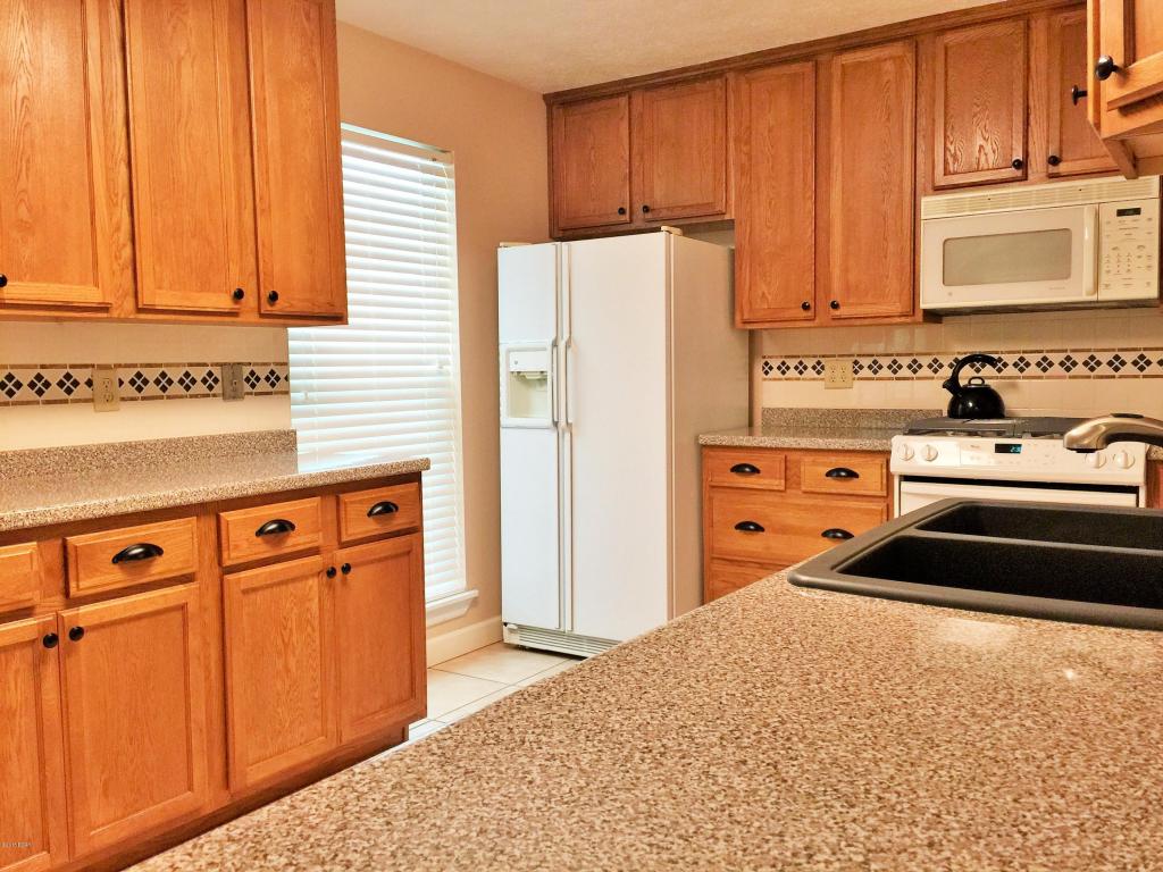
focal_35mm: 29
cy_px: 436
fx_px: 974
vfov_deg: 48.2
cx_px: 582
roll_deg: +0.1
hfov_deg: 61.7
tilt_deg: -5.5
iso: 50
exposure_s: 1/15
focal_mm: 4.15
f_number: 2.2
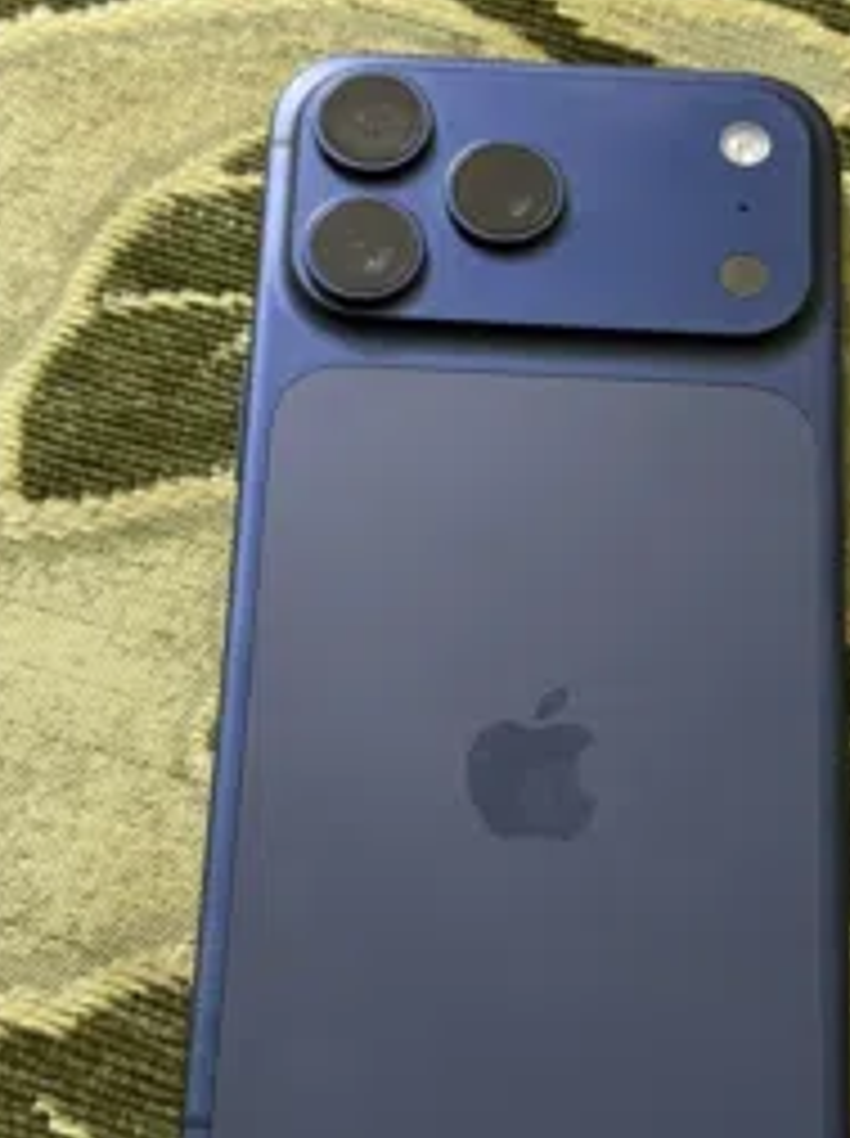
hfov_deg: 19.3
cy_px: 607
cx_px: 535
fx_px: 2495
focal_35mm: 76
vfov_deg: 25.7
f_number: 1.78
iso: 500
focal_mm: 6.76
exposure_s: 1/33
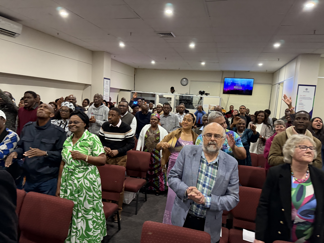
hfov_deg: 71.6
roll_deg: -3.4
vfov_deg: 56.8
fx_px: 225
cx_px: 162
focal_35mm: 24
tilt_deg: -6.2
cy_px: 122
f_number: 1.78
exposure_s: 1/50
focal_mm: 6.76
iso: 640
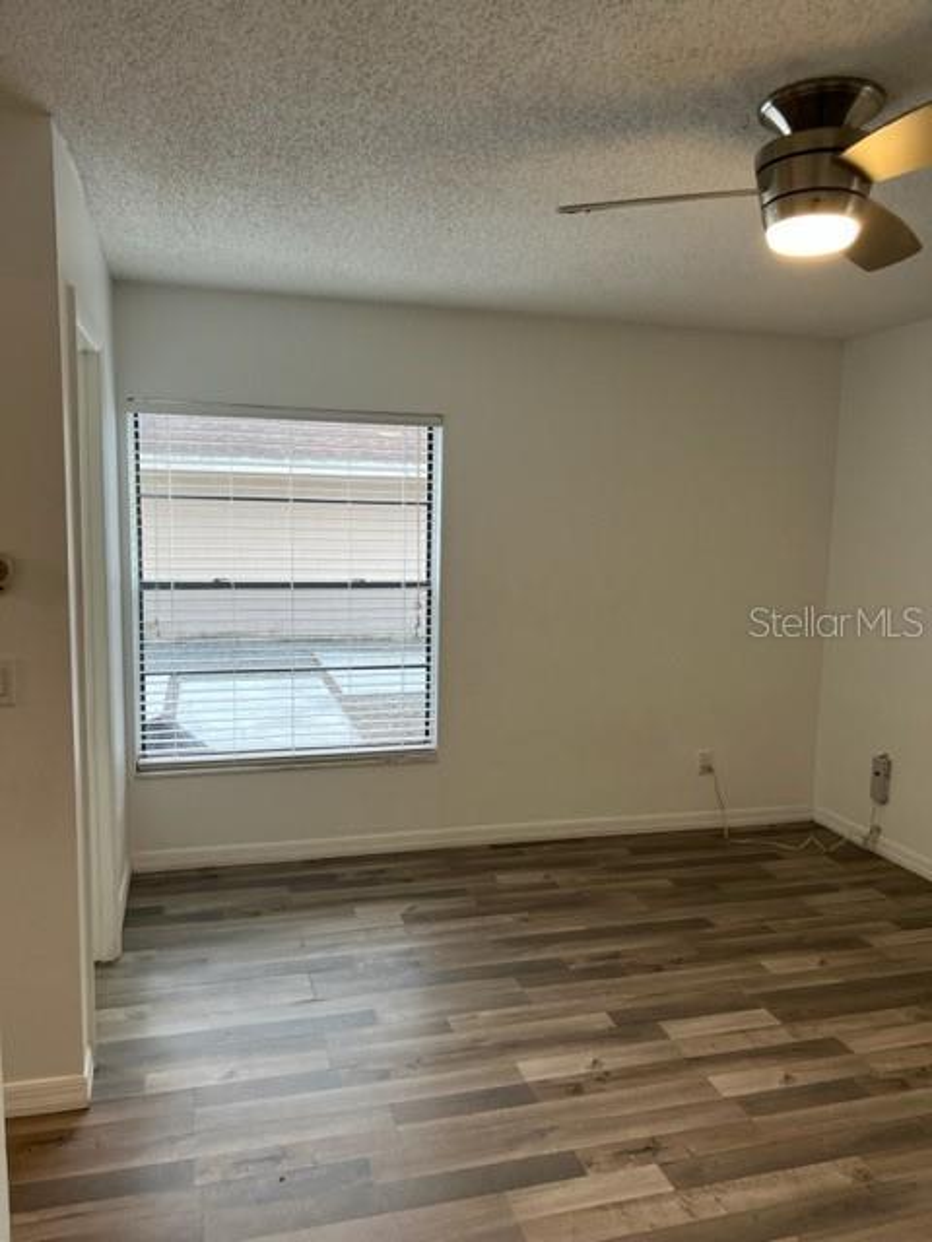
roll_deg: -0.6
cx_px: 466
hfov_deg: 53.1
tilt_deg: -6.2
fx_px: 933
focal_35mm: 26
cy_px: 621
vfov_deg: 67.3
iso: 125
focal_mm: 5.7
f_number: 1.5
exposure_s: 1/120
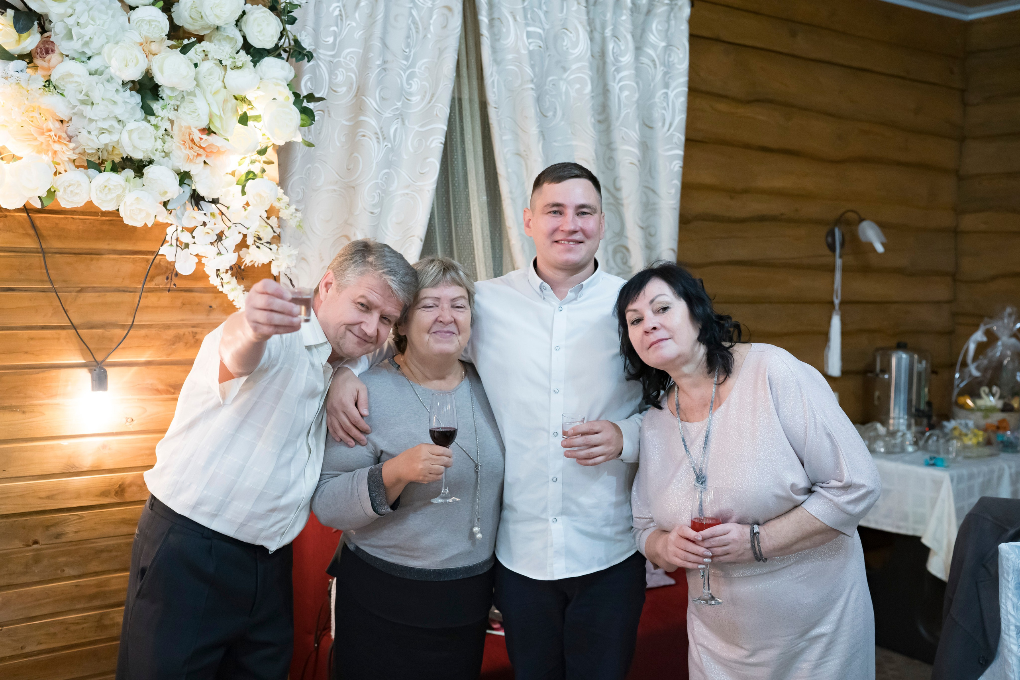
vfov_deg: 36.6
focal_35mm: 36
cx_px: 506
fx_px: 1029
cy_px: 343
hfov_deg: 52.7
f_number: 2.8
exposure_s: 1/160
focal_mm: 36
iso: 2500
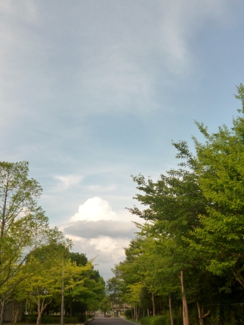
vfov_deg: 51.3
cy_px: 171
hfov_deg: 39.6
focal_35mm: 36
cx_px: 111
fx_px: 339
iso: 160
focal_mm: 5.6
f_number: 2.8
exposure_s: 1/800
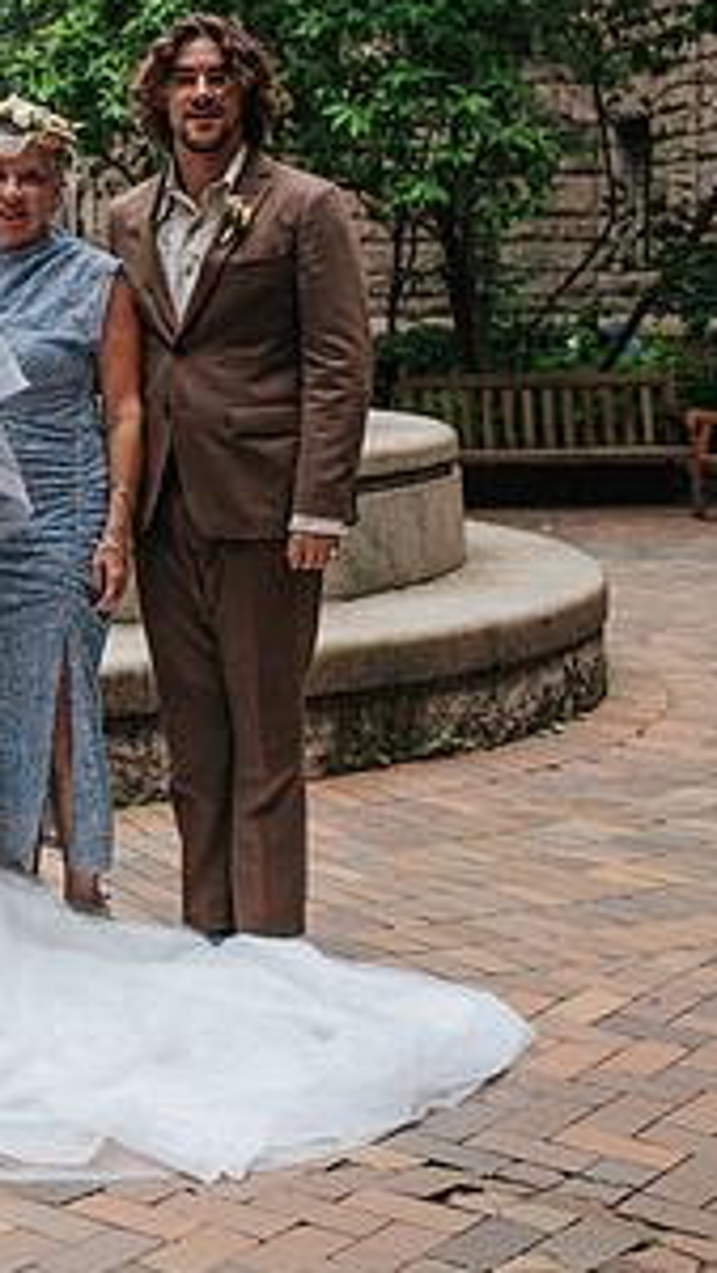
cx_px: -371
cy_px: 518
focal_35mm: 76
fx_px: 2566
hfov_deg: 14.8
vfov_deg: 27.8
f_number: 3.2
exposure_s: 1/400
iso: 400
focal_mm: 35
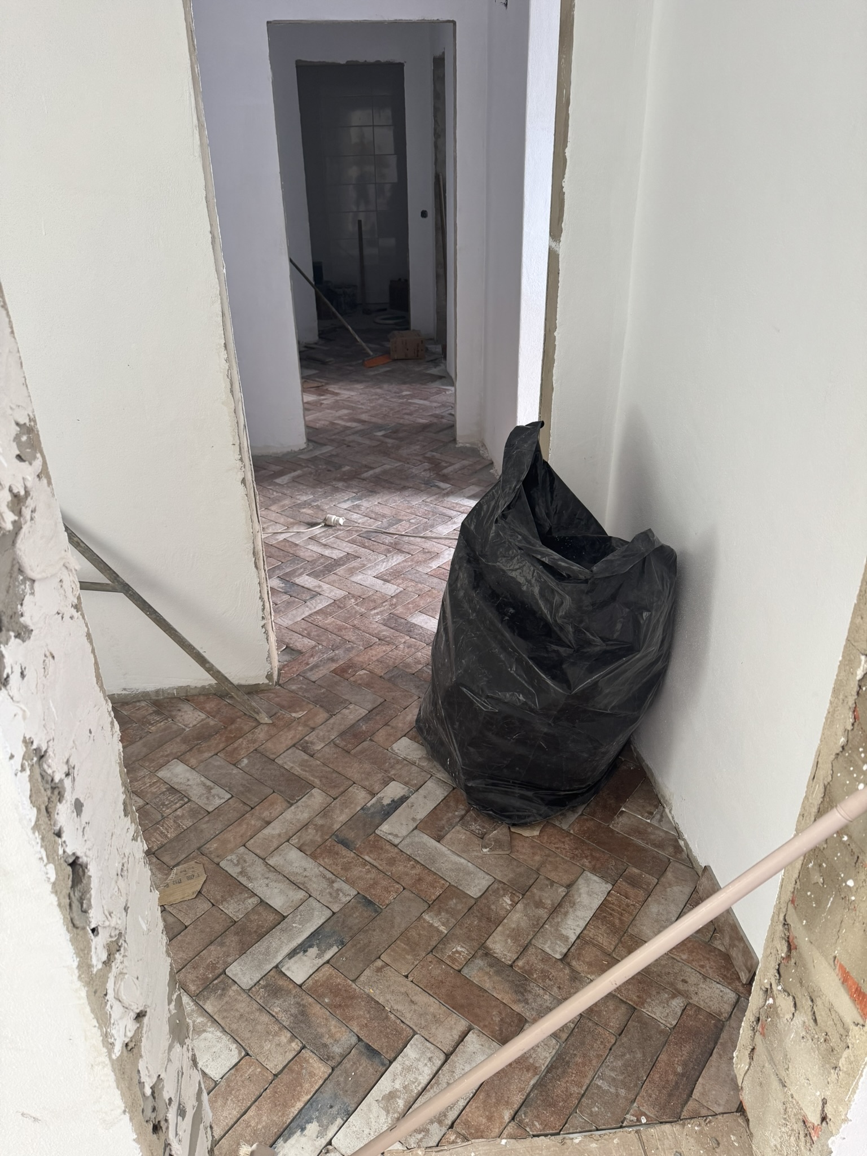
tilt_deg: -28.3
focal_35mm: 24
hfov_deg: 56.8
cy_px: 578
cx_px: 434
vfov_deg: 71.6
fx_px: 801
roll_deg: +1.2
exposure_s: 1/121
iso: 200
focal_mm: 6.76
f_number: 1.78
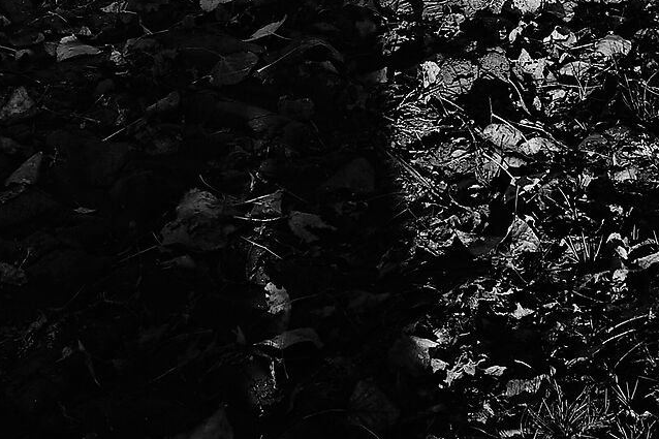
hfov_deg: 13.0
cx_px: 442
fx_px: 2891
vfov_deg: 8.4
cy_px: -319
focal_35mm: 158
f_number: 4.5
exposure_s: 1/170
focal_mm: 28
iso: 250
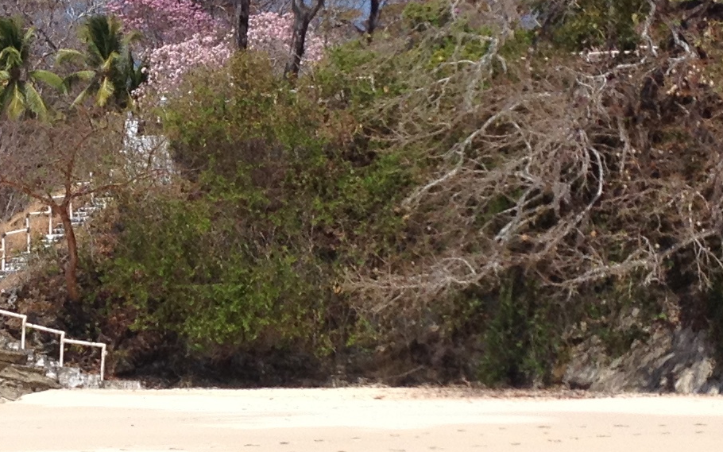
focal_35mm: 133
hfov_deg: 15.5
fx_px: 2621
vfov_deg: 9.9
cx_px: 77
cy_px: 257
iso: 50
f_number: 2.4
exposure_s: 1/2762
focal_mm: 4.28
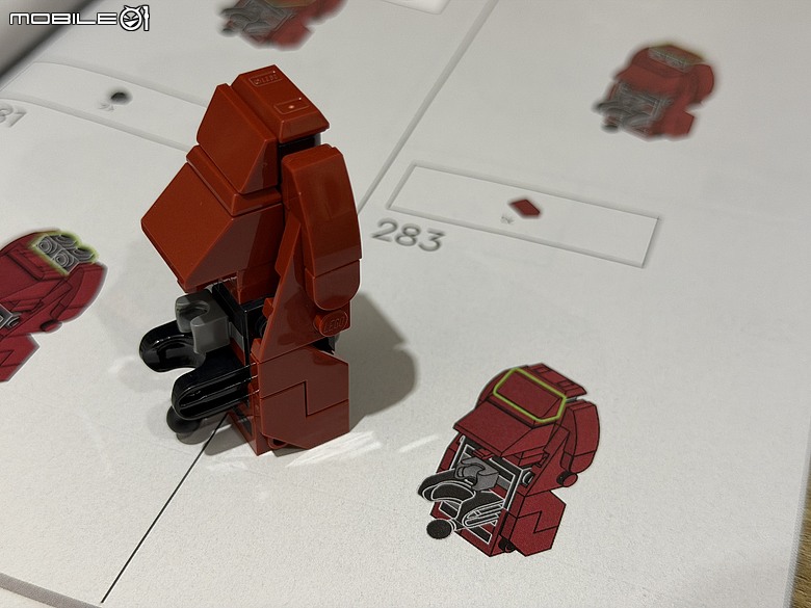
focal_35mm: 48
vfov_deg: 30.3
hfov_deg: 39.7
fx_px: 1125
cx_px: 406
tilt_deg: -41.2
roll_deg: -1.0
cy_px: 304
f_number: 1.78
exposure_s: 1/60
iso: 250
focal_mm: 6.76
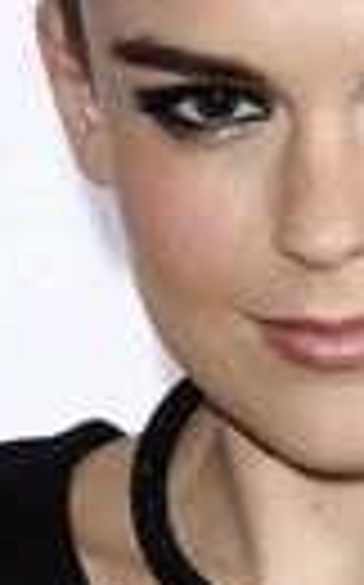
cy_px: 36
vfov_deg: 5.6
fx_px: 5997
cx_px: 330
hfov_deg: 3.5
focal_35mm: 377
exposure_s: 1/250
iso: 320
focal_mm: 80
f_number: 5.6
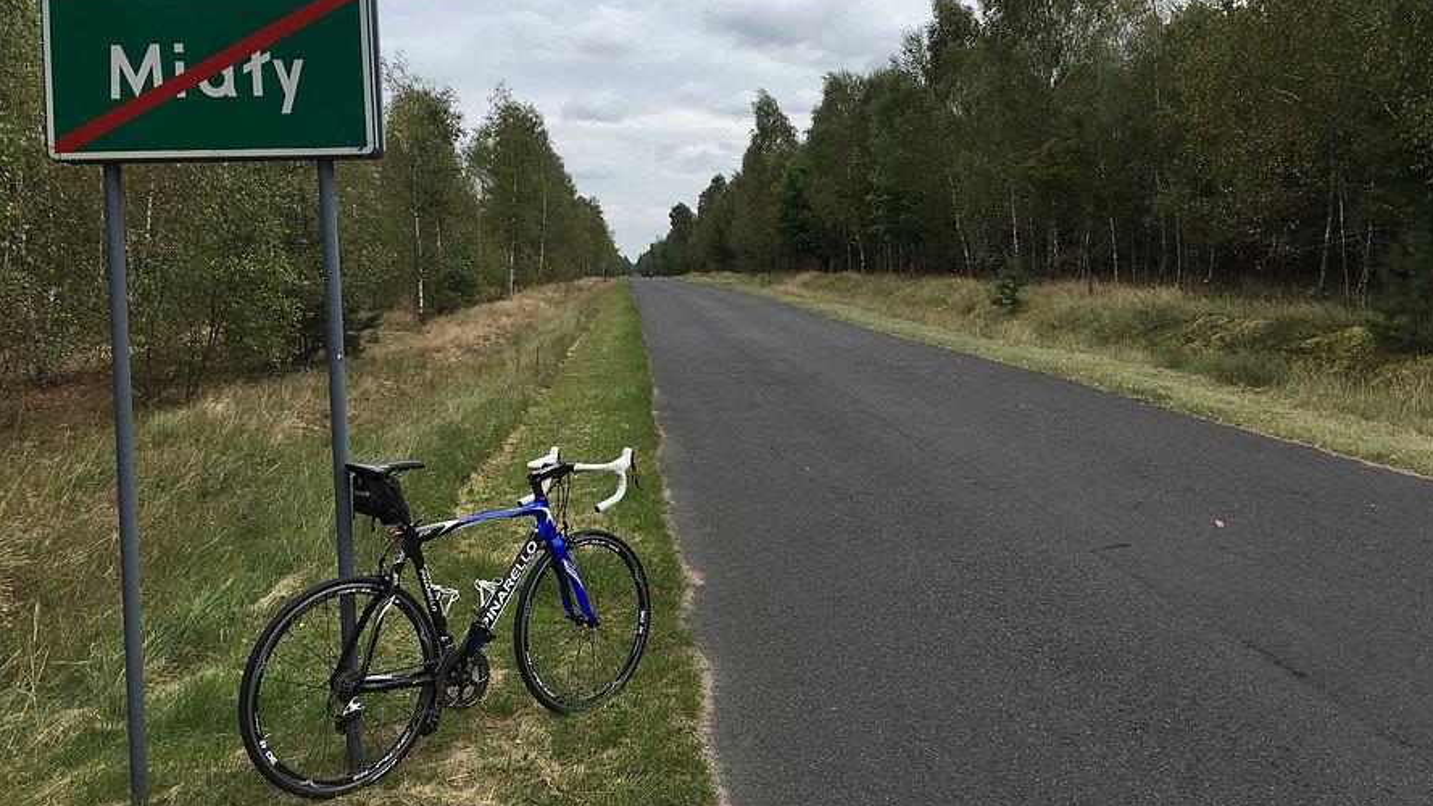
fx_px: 1216
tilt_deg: -5.9
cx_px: 722
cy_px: 375
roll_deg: +0.3
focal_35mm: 32
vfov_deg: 36.7
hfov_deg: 61.0
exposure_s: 1/1148
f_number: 2.2
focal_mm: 4.15
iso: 25
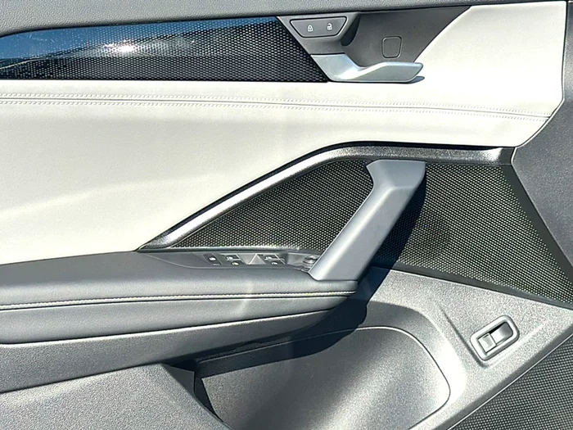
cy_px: 215
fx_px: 993
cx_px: 286
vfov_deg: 24.4
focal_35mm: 60
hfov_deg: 32.2
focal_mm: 6.86
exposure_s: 1/2262
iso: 64
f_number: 1.78
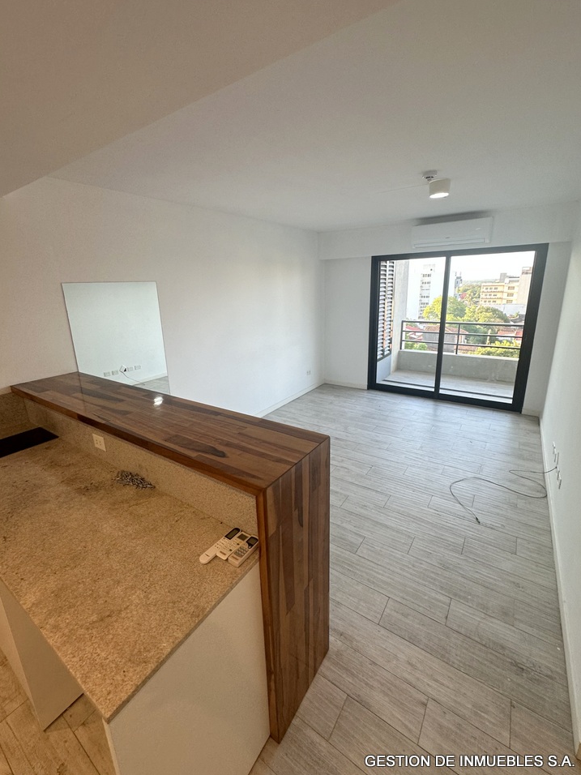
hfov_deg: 81.7
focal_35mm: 15
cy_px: 370
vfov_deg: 98.1
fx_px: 336
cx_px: 284
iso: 100
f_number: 2.2
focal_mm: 2.22
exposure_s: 1/100
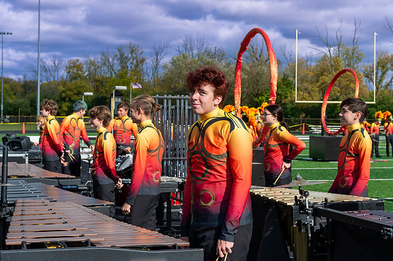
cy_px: 120
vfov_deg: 18.0
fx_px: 826
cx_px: 212
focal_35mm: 76
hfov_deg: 26.8
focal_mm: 70
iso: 1600
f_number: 10
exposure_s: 1/5000
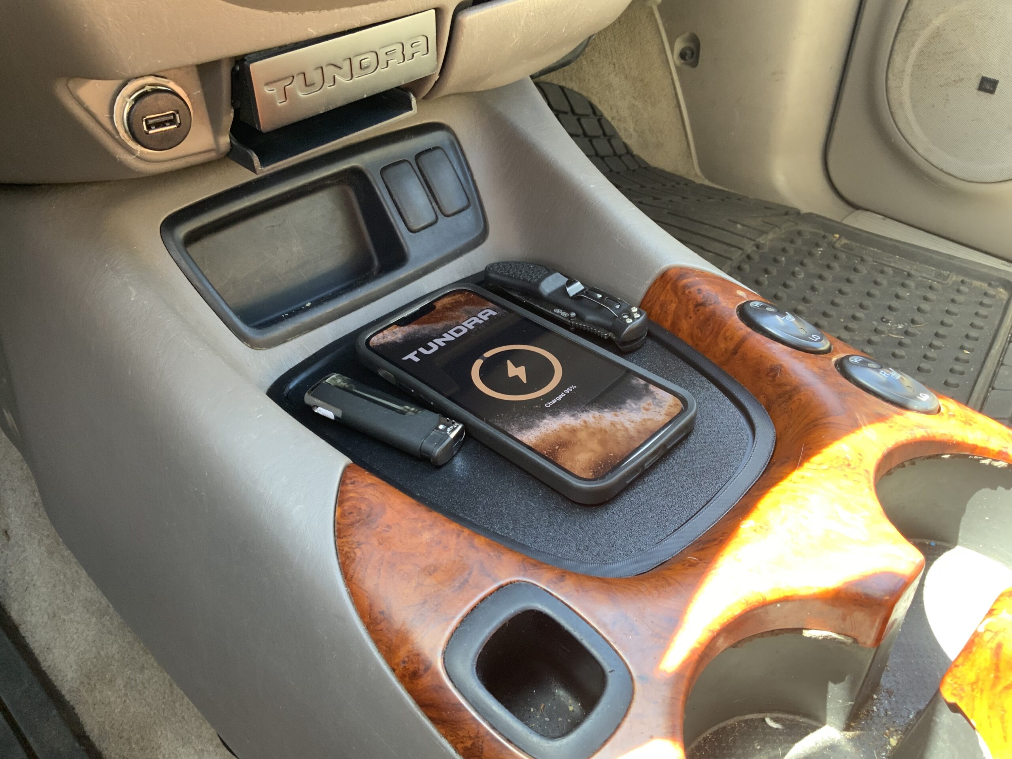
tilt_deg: -43.3
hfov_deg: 61.7
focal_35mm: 29
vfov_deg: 48.2
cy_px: 380
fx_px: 848
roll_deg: +2.3
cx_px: 506
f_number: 1.8
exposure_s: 1/60
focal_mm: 3
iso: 80
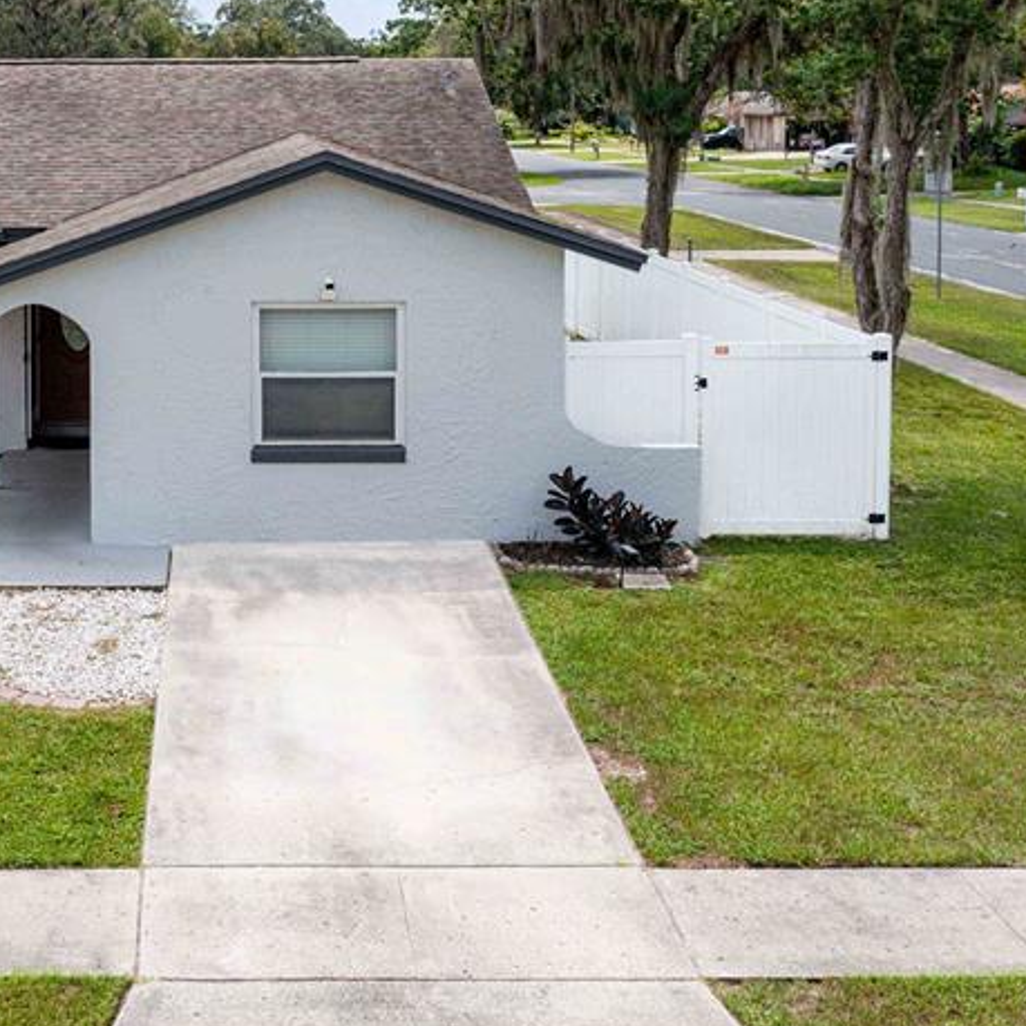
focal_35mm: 53
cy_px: 314
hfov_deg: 31.1
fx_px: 1777
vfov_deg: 31.9
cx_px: 154
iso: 100
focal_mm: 10.26
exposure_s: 1/500
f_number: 5.6
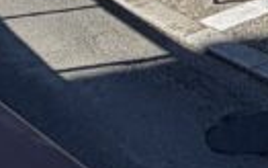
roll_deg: +3.9
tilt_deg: -2.5
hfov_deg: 16.5
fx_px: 848
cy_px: -262
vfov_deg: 9.7
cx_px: 391
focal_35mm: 116
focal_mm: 2.22
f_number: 2.2
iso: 20
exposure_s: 1/770
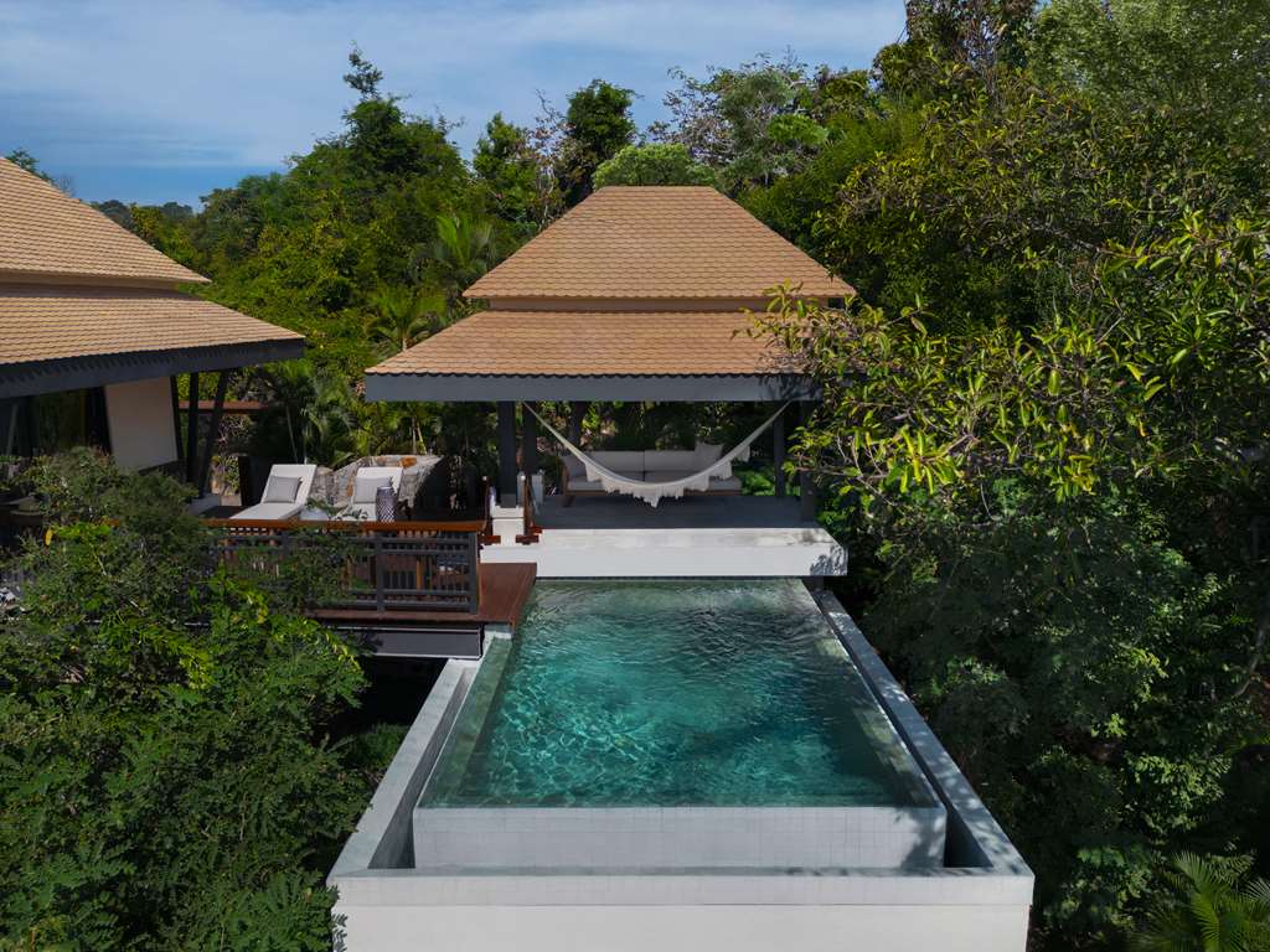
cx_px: 635
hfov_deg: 71.6
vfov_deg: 56.8
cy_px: 476
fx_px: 881
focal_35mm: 24
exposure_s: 1/3200
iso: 100
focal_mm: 6.72
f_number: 1.7
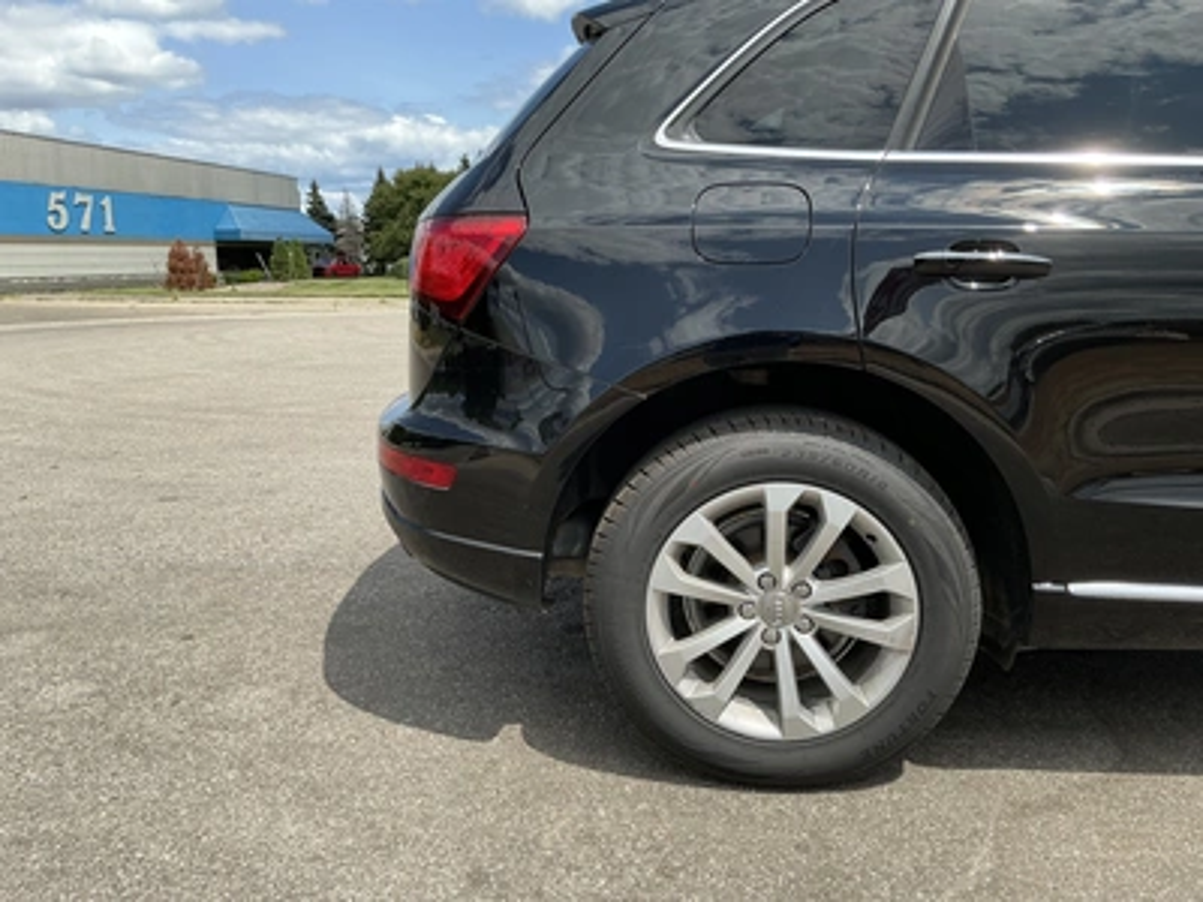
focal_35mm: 28
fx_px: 973
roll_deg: +1.4
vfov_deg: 49.7
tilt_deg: -10.3
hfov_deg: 63.4
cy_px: 451
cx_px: 602
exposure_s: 1/1377
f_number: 1.8
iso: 25
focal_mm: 3
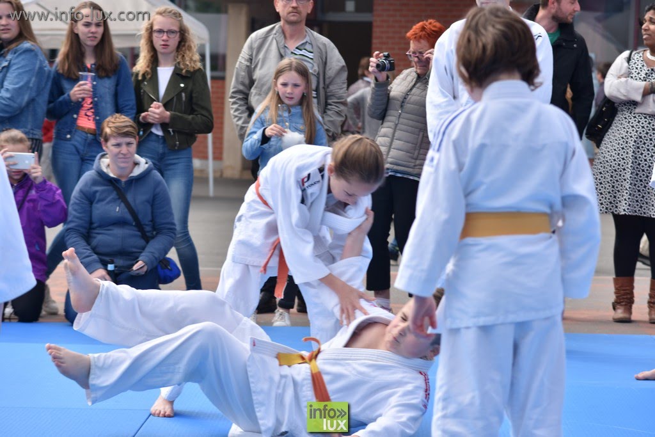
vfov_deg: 10.8
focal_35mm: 128
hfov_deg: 16.1
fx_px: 2320
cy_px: 218
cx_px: 328
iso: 100
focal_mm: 85
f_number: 5
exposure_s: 1/500
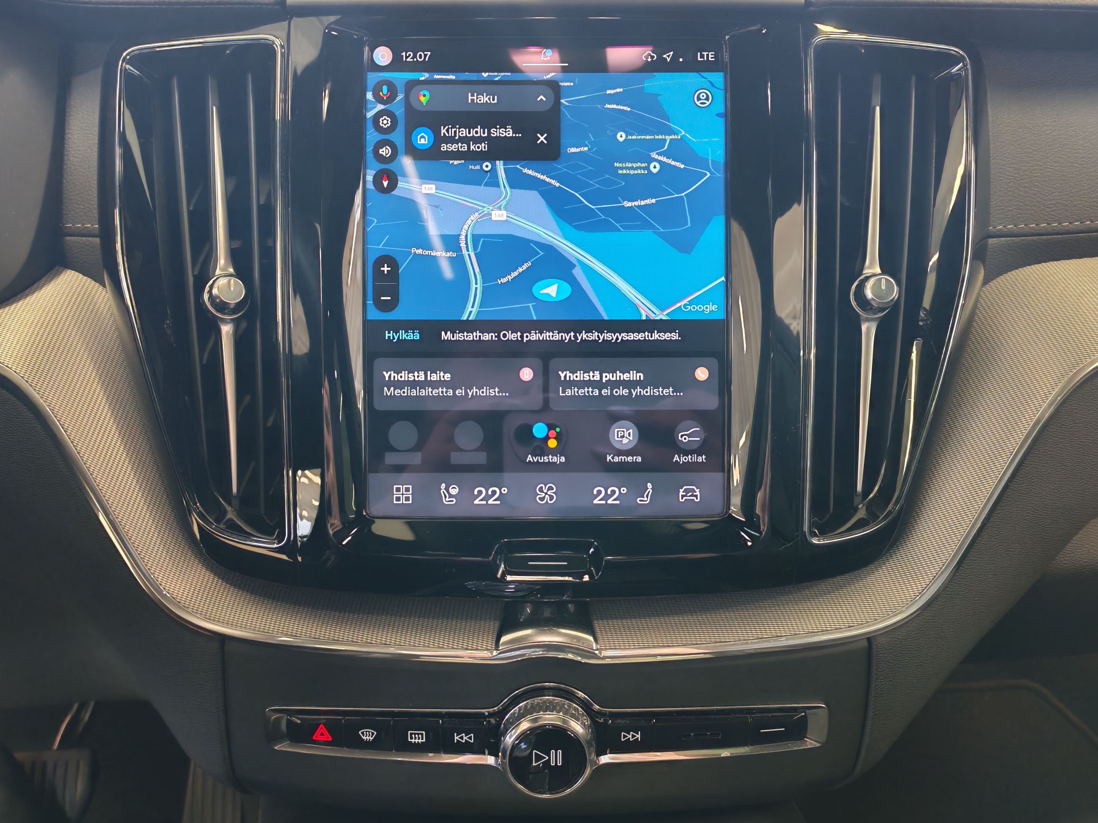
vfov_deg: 42.9
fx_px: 1047
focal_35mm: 33
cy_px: 412
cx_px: 549
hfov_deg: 55.4
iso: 1600
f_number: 1.9
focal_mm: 6.12
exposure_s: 1/50
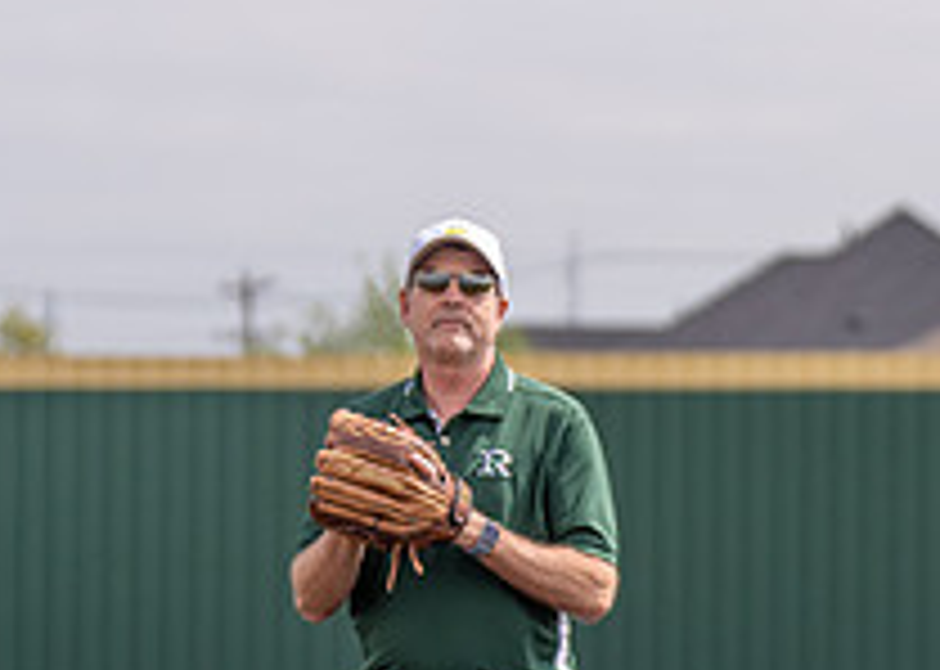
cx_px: 1452
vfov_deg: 4.1
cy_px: 611
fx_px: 9284
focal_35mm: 348
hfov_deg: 5.7
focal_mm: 102
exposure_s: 1/2000
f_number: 2.8
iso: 100
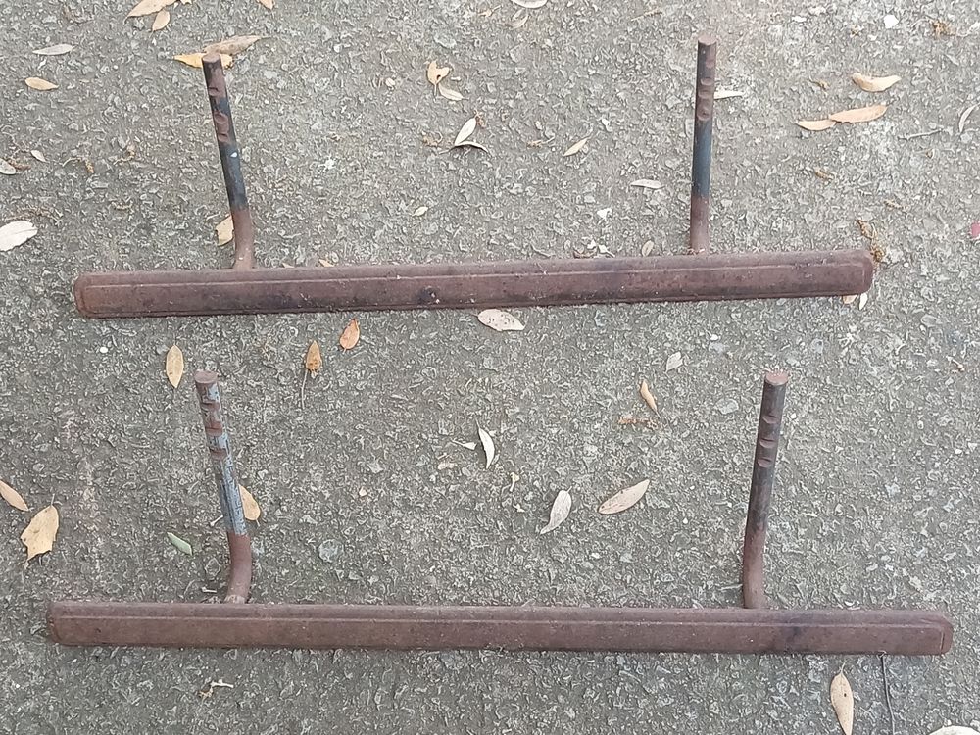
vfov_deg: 26.6
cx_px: 490
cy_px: 368
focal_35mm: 55
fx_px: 1557
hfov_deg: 34.9
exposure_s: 1/33.3
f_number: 1.8
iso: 320
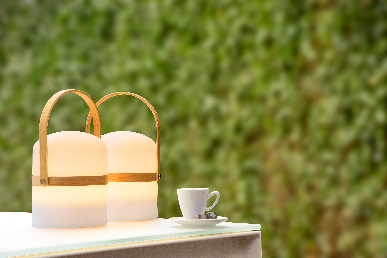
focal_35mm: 120
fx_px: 1290
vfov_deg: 11.4
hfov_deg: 17.1
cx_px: 194
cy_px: 129
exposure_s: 1/10
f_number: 13
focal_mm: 120
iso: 100
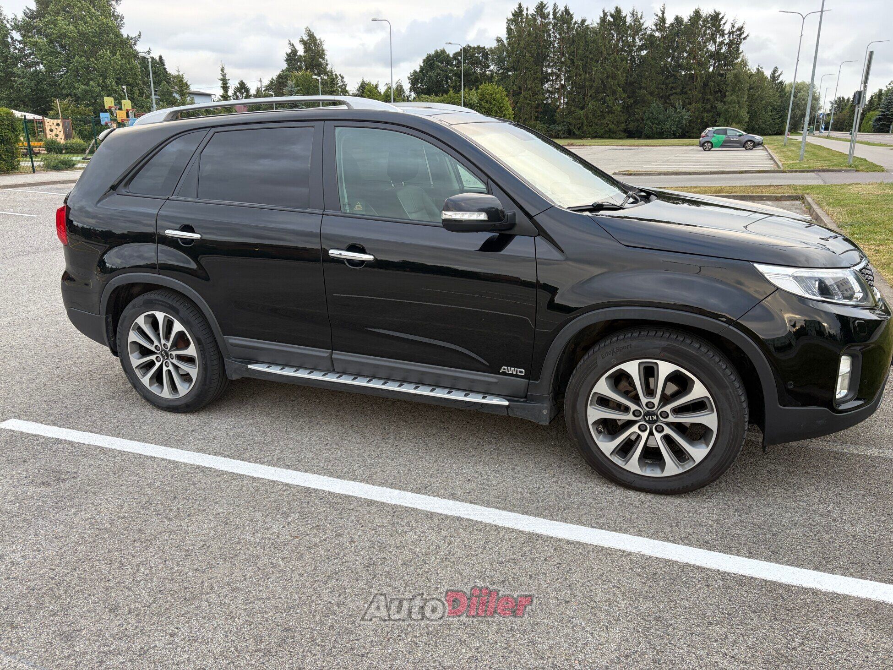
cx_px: 446
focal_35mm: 26
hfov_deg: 67.3
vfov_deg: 53.1
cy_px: 335
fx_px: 671
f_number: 1.6
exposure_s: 1/121
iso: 50
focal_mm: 5.96
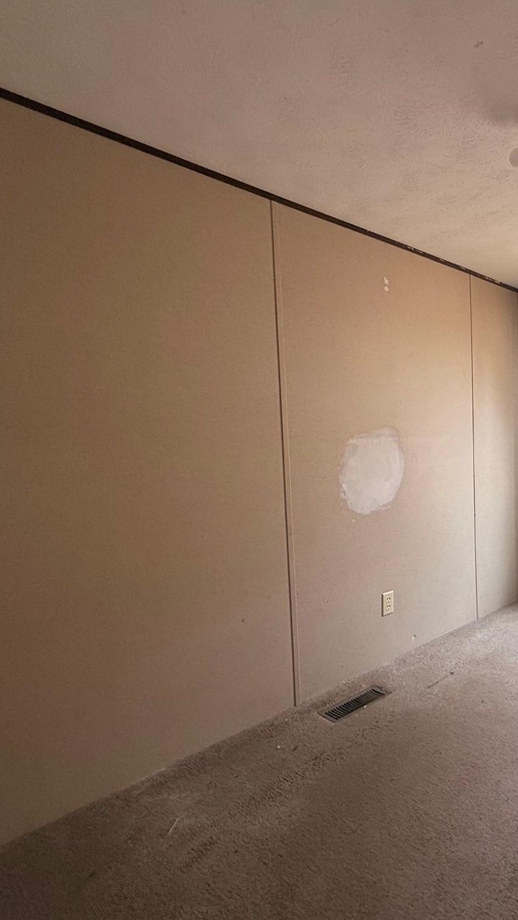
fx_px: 513
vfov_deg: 83.8
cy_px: 468
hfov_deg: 44.7
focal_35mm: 21
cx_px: 528
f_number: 2.2
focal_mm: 2.22
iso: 80
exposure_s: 1/99
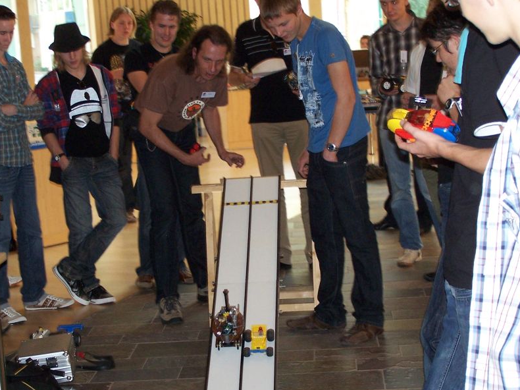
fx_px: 1246
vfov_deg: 17.8
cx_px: 250
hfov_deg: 23.6
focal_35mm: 83
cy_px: 231
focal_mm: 10.7
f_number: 3.2
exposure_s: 1/60
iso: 140
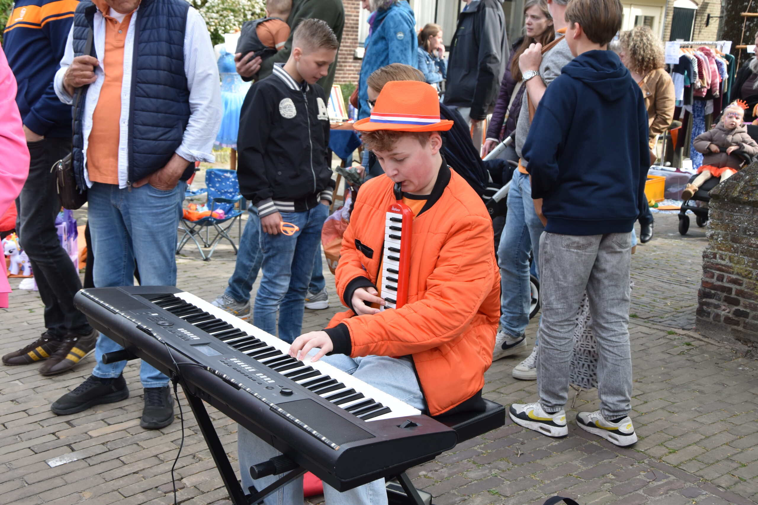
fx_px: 1011
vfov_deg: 28.1
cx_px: 379
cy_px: 252
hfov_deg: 41.1
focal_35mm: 48
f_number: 7.1
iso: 400
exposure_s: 1/200
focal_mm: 32
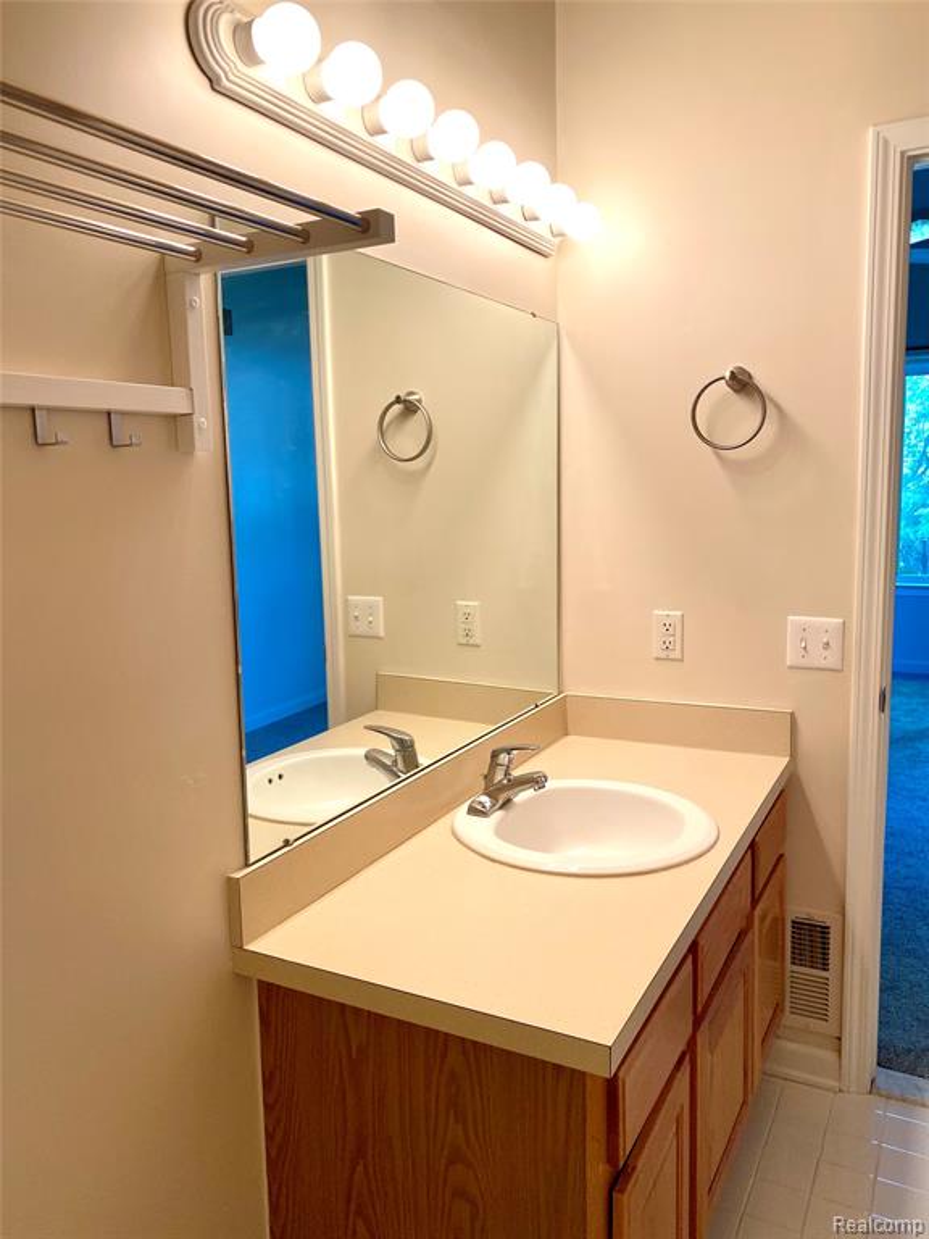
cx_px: 464
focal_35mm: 26
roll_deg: +1.4
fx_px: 930
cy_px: 620
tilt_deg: -6.7
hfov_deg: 53.1
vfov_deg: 67.3
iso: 125
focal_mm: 4.25
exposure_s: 1/120
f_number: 1.8
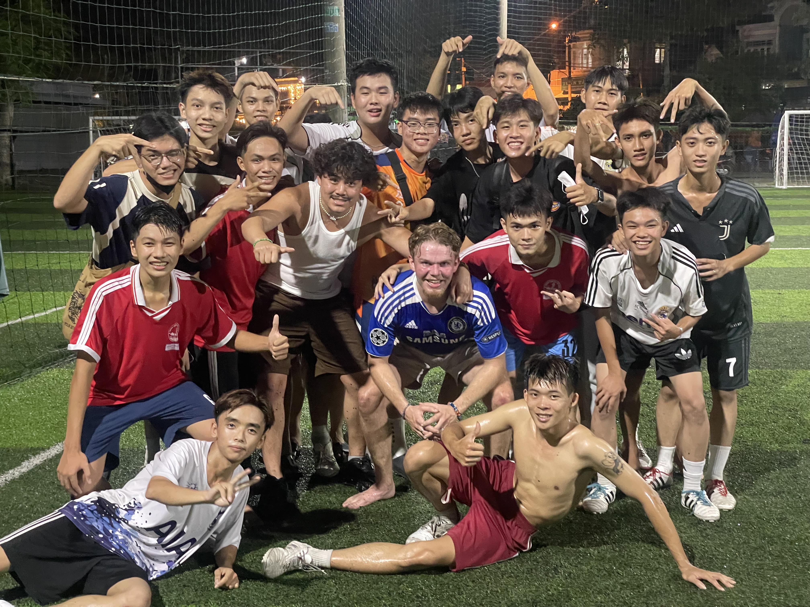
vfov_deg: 28.0
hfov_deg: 36.8
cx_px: 405
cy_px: 304
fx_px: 1217
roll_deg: +1.0
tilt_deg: -7.7
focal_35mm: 52
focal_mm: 6
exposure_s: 1/25
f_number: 2
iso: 800
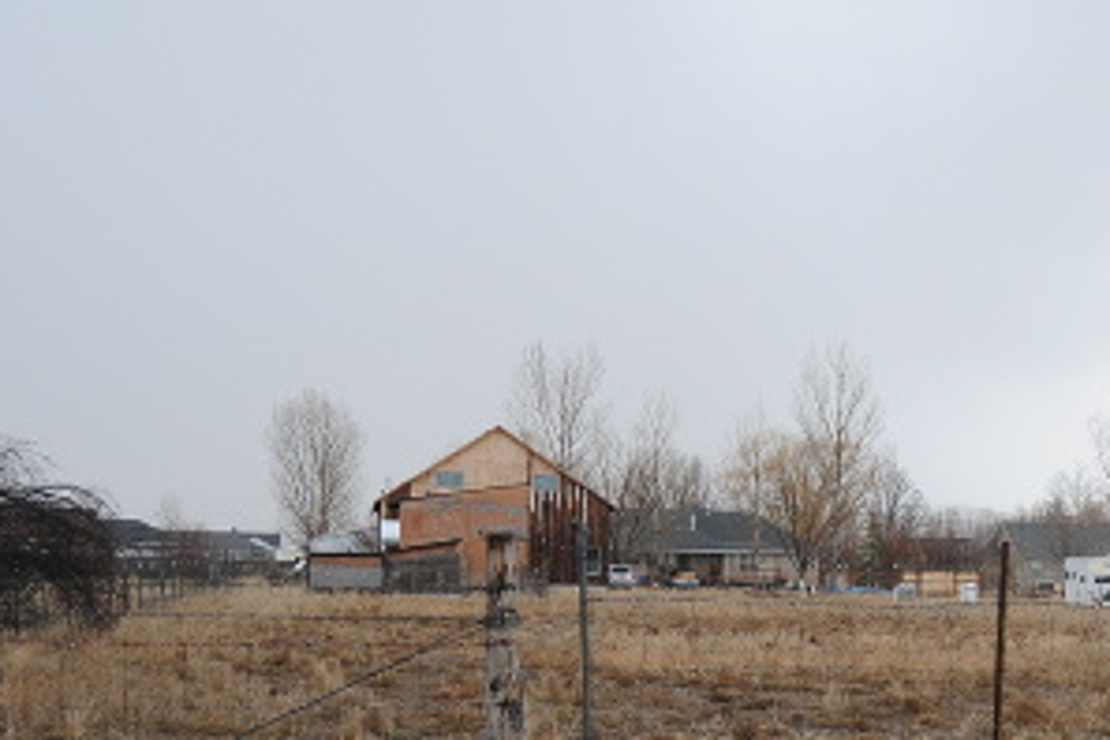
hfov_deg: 27.2
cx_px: 1058
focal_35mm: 71
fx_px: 2189
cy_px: 611
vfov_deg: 19.0
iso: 400
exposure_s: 1/640
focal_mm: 22
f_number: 3.8
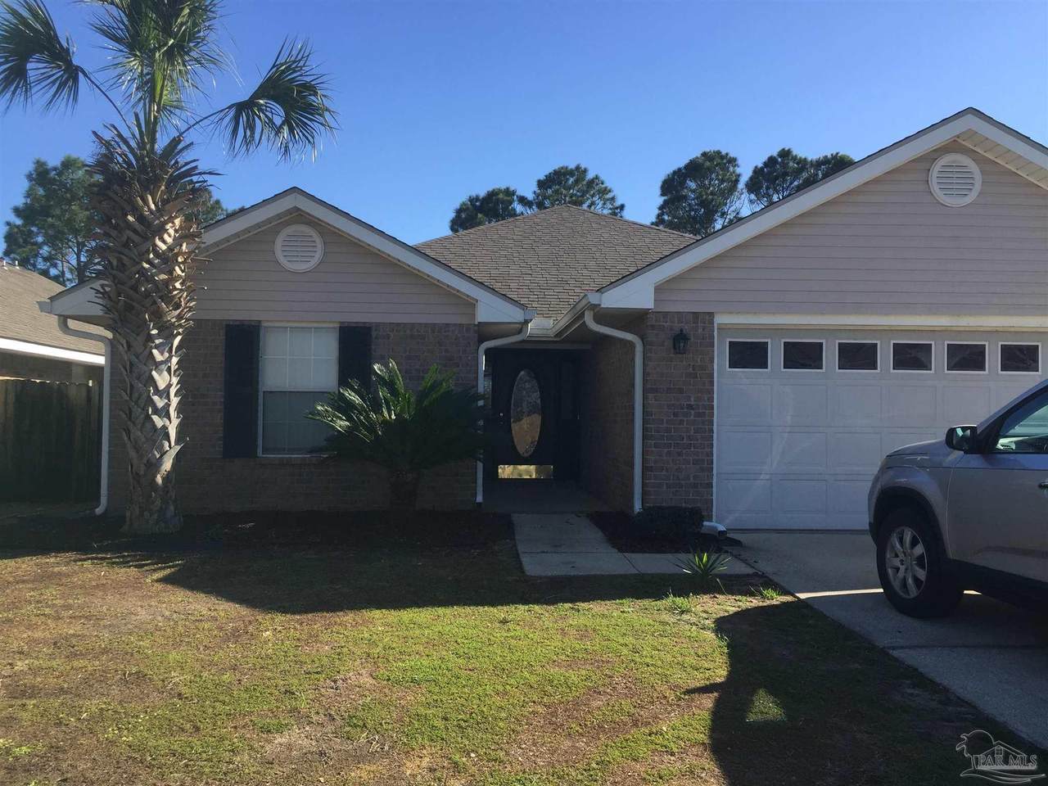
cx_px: 524
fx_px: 878
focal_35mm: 29
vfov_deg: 48.2
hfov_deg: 61.7
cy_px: 393
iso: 32
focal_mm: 4.15
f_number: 2.2
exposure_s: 1/1319
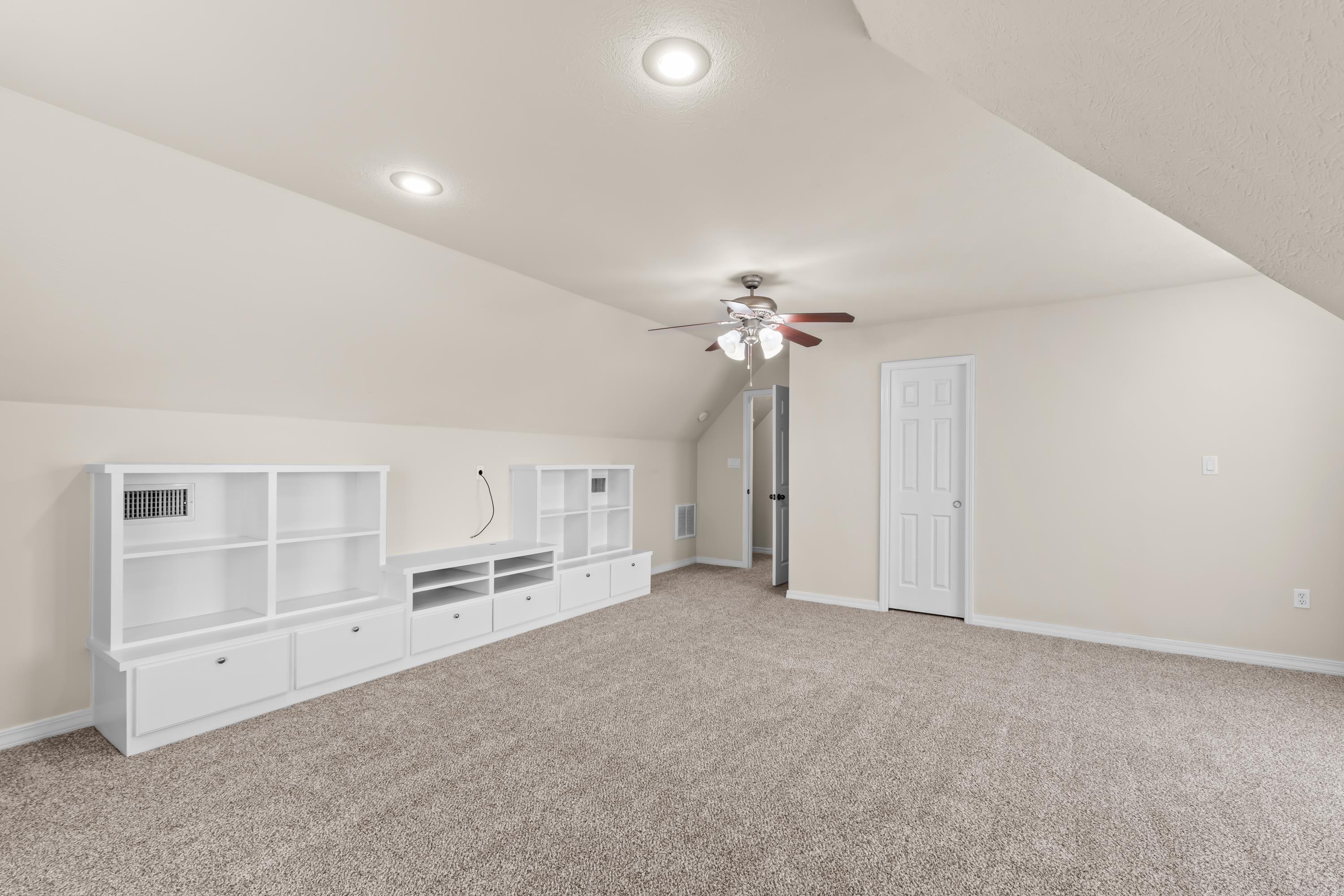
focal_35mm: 15
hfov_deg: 100.4
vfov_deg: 77.3
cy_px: 448
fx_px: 560
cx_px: 672
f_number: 8
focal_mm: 10
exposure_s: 1/2.5
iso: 250
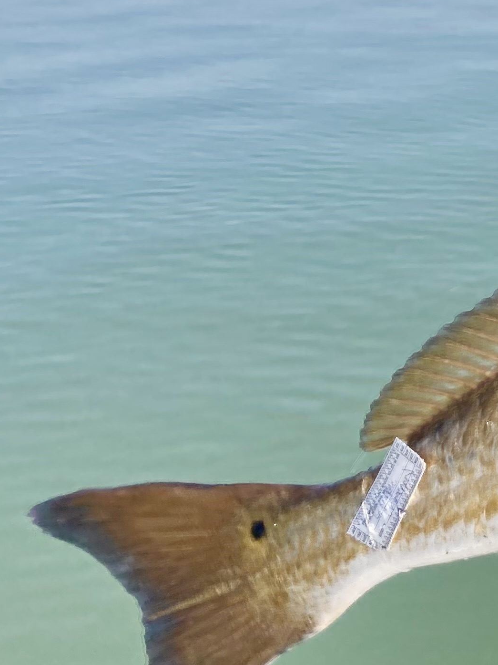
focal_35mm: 81
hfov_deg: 16.2
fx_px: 1554
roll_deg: -2.5
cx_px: 814
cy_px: 120
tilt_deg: -10.0
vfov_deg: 23.7
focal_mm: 3.99
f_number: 1.8
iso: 20
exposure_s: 1/2024
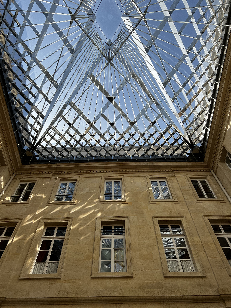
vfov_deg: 67.3
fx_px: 231
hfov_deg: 53.1
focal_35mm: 26
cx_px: 116
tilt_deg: +59.4
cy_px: 154
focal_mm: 5.7
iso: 50
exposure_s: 1/2695
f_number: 1.5
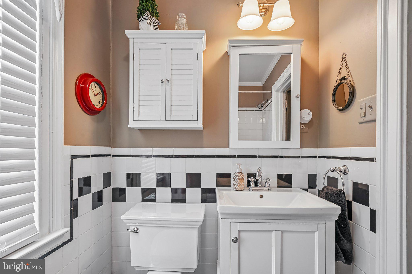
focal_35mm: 16
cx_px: 206
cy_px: 137
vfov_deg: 73.7
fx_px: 183
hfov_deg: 96.7
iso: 800
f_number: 8
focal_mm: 16
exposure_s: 1/10
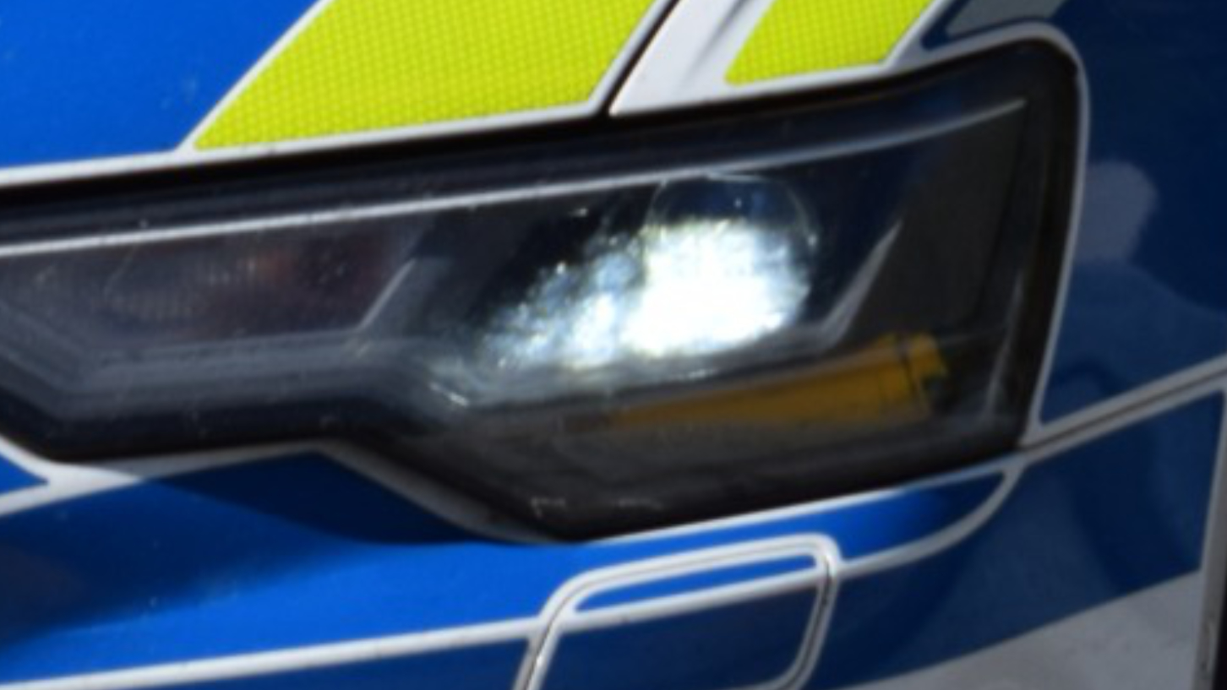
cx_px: 1867
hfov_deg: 6.0
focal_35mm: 357
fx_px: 11621
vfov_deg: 3.4
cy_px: -653
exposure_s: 1/25
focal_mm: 55
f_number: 5.6
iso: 3200
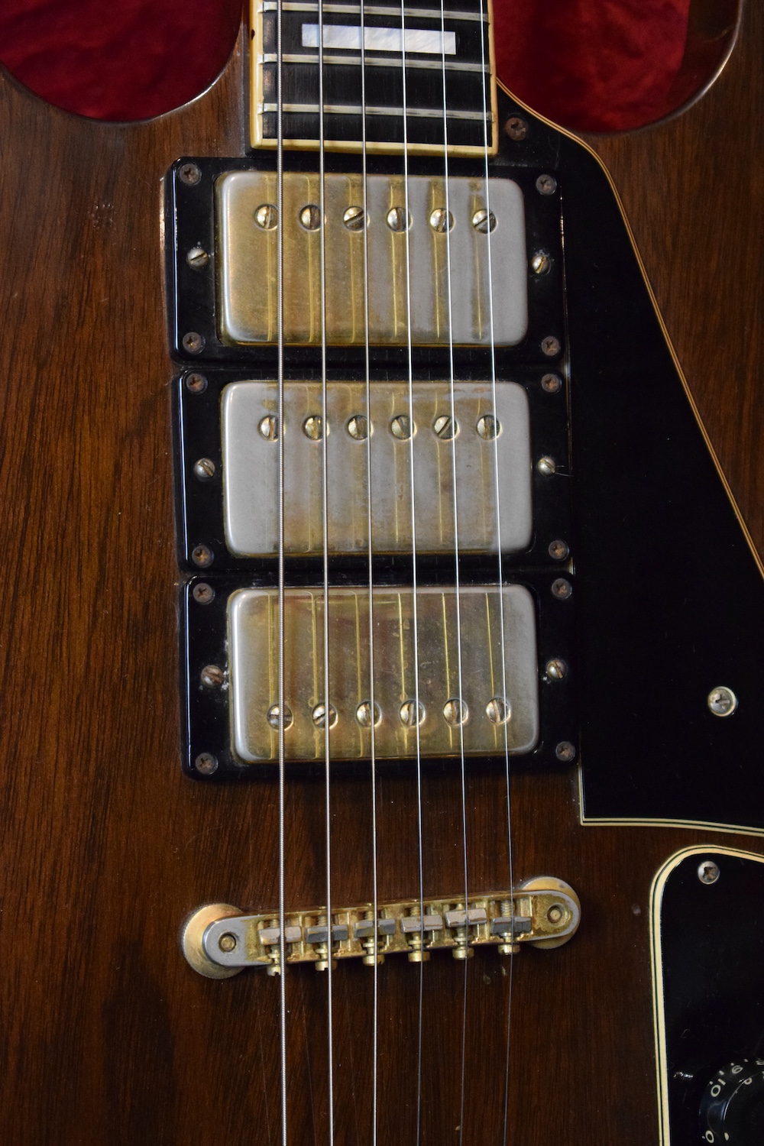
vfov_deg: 24.6
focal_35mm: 82
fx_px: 2626
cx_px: 382
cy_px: 573
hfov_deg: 16.6
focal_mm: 55
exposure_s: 1/60
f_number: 5.6
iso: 5000
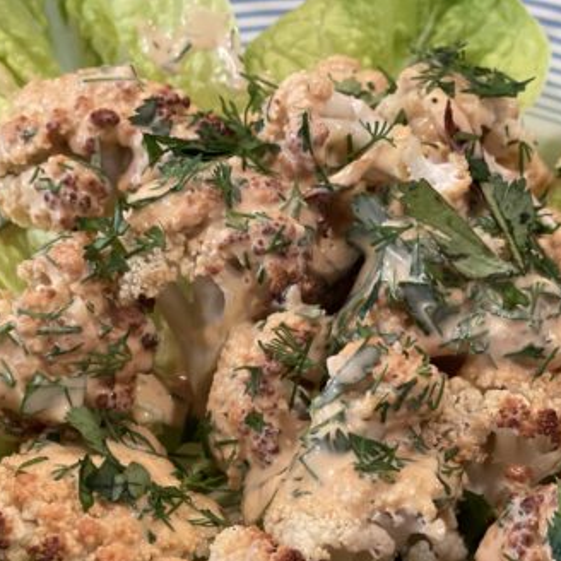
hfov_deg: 20.6
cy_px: 356
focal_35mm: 84
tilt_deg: -43.0
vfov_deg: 20.6
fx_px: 1540
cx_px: 354
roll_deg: -2.4
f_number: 2
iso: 200
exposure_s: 1/40
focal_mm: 6
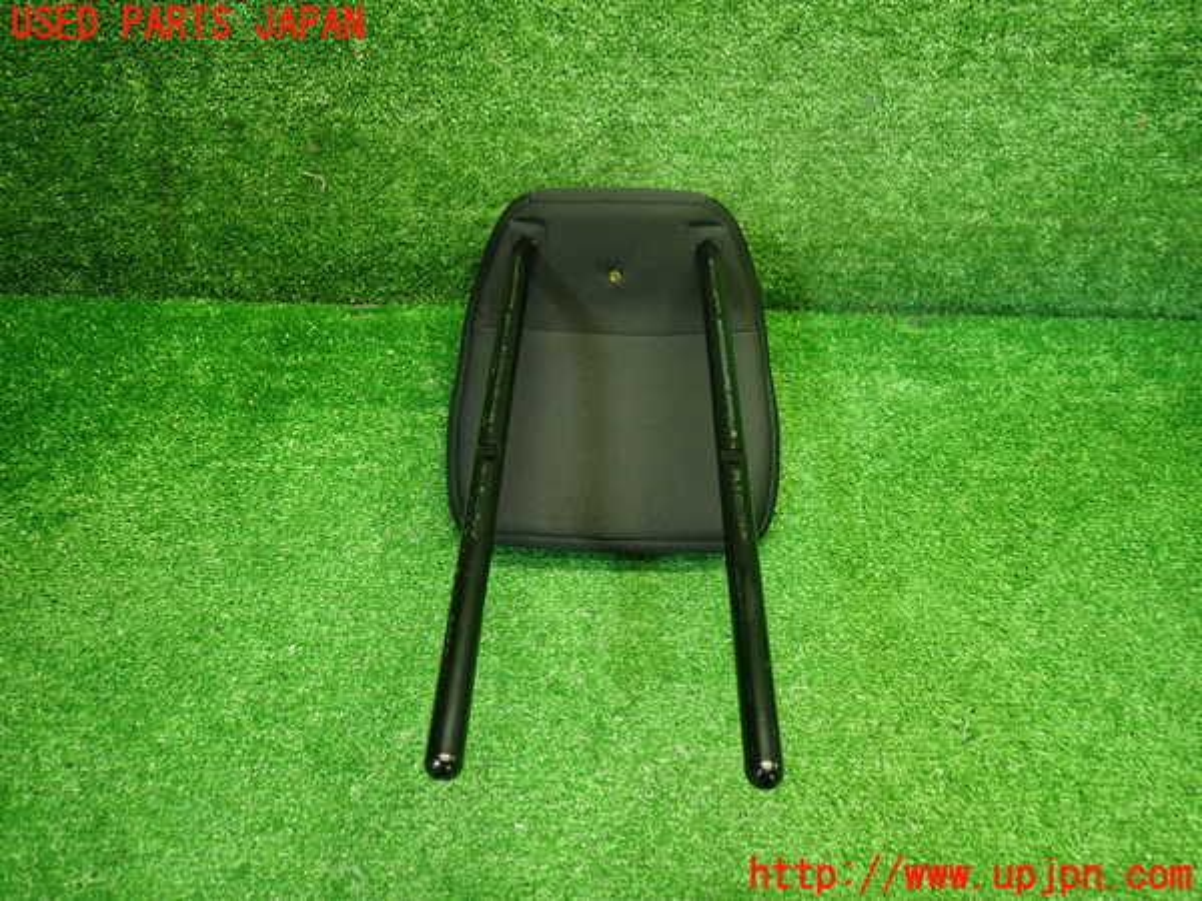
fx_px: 868
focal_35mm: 25
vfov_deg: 54.9
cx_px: 601
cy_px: 450
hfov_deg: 69.4
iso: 200
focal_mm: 4.5
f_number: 2
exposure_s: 1/30
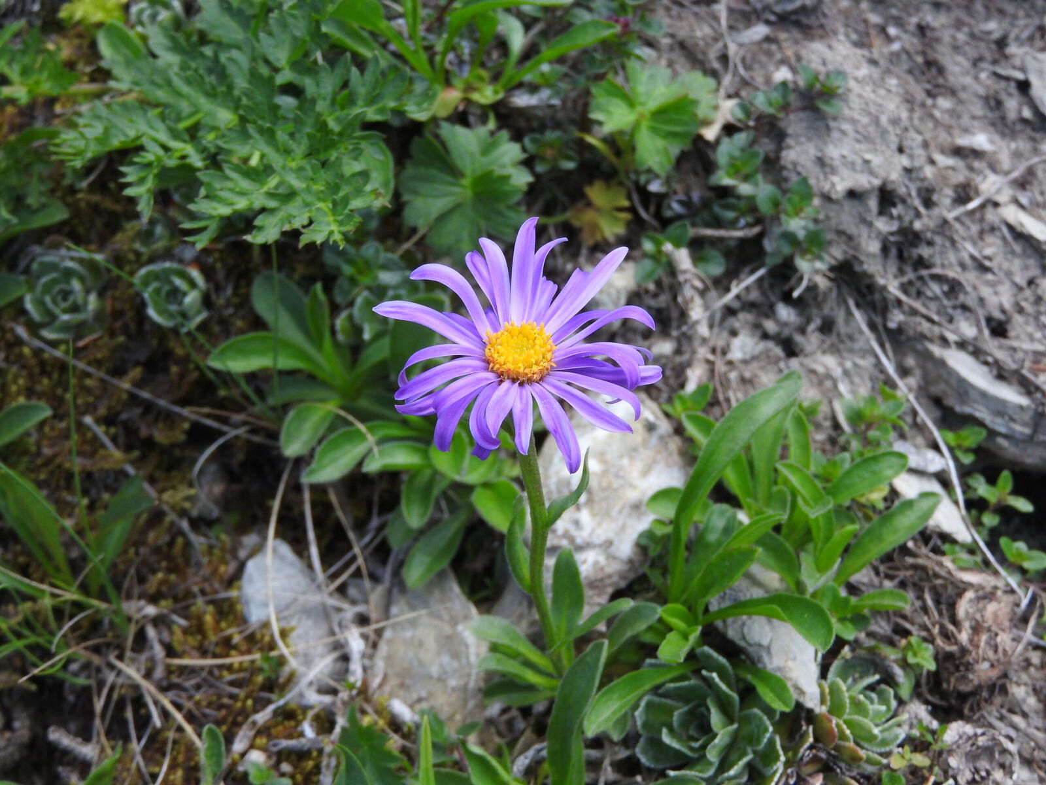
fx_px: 1964
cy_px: 392
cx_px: 523
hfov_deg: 29.8
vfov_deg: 22.6
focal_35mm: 65
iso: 100
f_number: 4.2
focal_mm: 11.6
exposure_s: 1/320
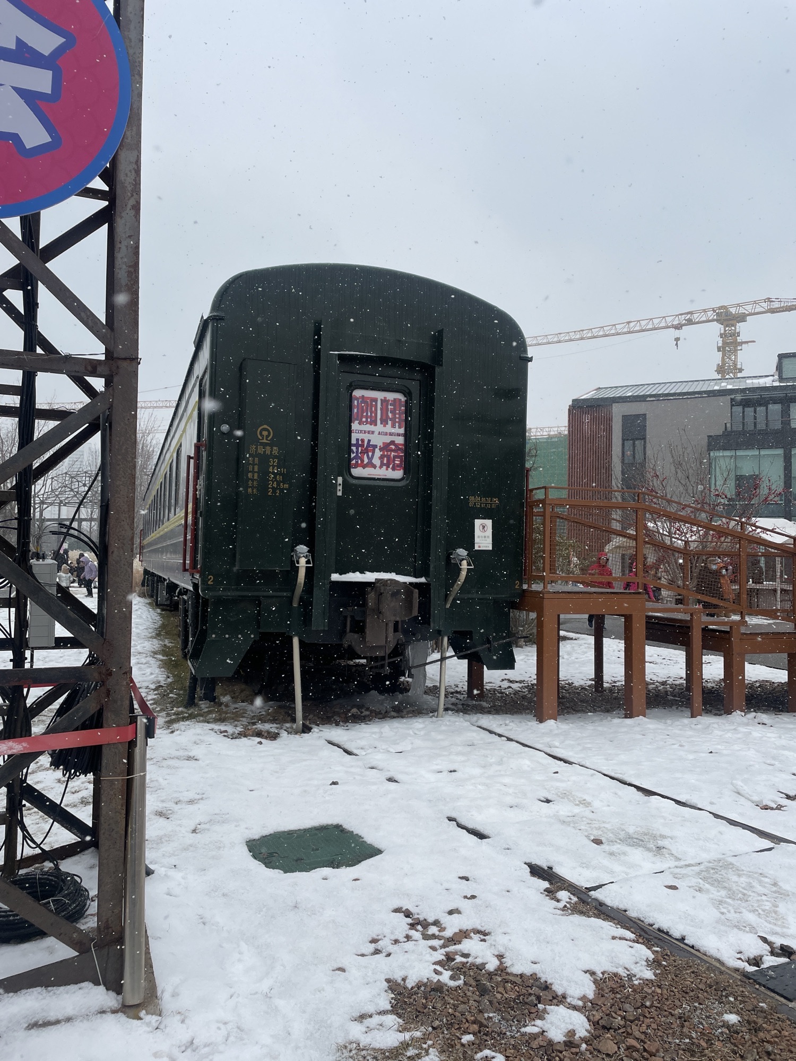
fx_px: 797
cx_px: 398
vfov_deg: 67.3
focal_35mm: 26
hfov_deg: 53.1
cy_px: 530
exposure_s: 1/2353
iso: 32
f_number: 1.6
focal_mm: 4.2
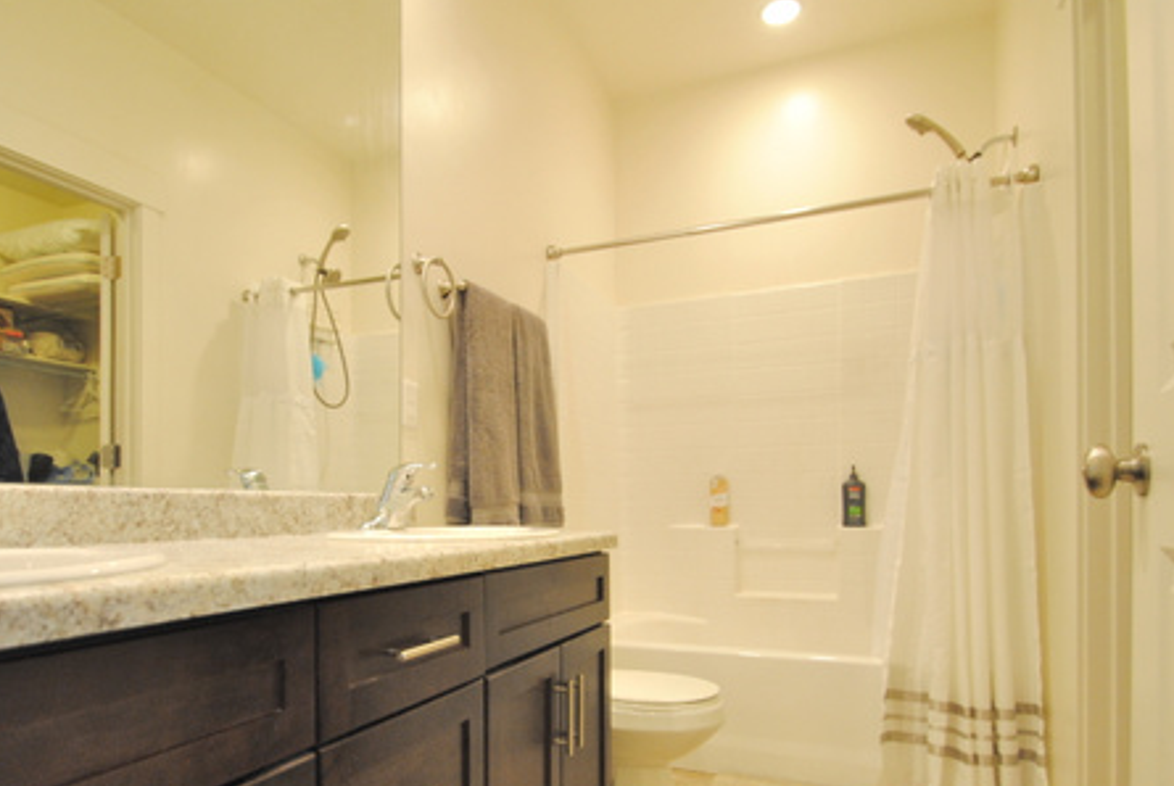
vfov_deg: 53.1
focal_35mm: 24
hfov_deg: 73.9
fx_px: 775
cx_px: 507
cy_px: 504
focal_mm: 11
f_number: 3.5
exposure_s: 1/25
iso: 400
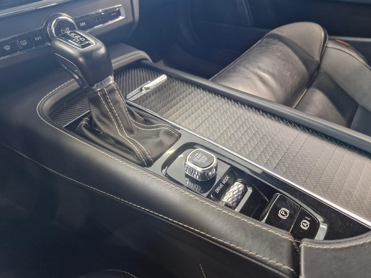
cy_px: 139
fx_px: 247
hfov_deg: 73.9
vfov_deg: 58.9
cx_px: 186
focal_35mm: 23
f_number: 1.8
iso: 500
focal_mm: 5.54
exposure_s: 1/33
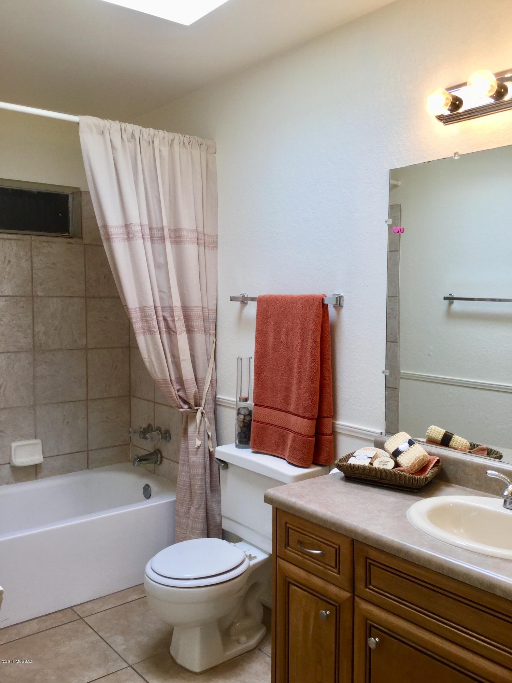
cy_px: 342
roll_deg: +0.7
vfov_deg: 58.4
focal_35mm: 31
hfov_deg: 45.4
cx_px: 256
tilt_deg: -3.7
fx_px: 611
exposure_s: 1/60
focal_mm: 3.3
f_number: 2.4
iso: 25
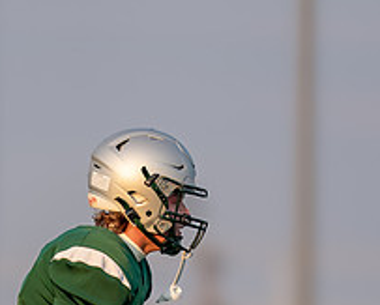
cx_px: 92
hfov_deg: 3.8
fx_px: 5767
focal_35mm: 512
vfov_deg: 3.0
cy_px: 417
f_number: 2.8
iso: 400
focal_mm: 160
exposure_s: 1/2500
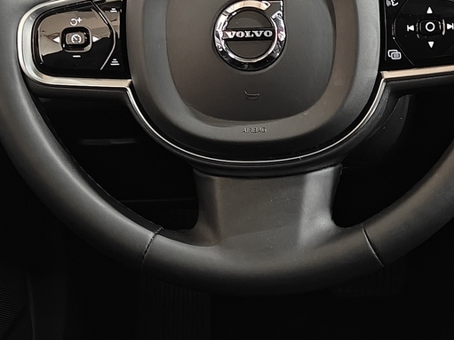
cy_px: 152
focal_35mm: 93
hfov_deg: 20.5
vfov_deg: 15.9
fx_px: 1219
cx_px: 436
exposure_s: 1/33
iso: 1600
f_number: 1.8
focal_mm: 5.59
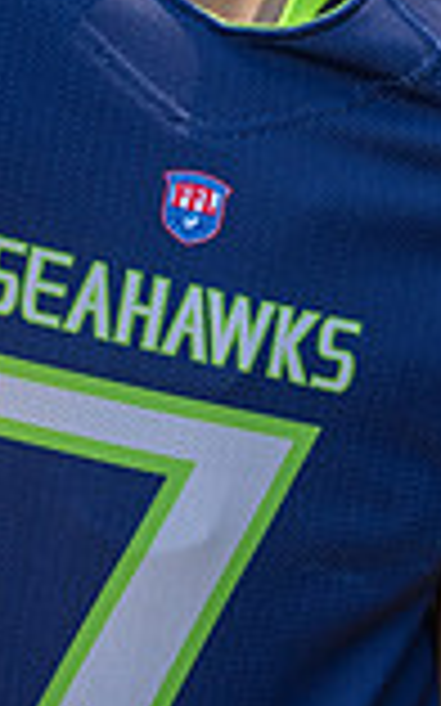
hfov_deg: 3.7
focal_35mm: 353
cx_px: 212
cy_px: 115
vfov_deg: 5.9
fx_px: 6794
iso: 125
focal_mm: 94
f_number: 2.8
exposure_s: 1/320
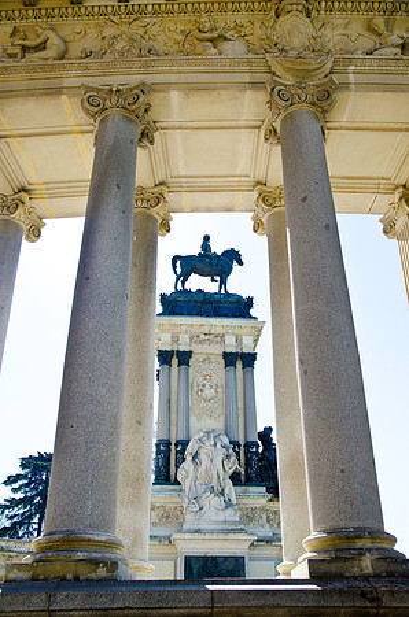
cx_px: 204
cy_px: 308
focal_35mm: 36
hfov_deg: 36.7
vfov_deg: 53.2
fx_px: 616
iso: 500
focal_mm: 24
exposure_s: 1/3200
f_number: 4
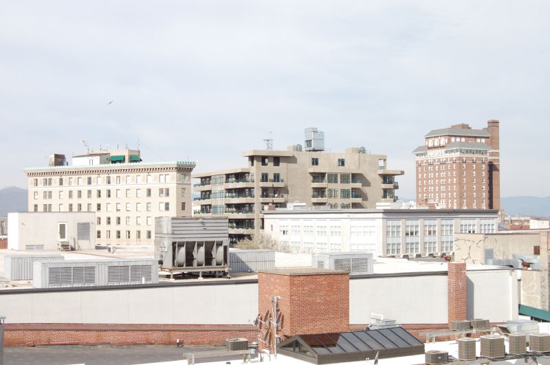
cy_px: 182
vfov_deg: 23.7
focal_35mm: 57
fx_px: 870
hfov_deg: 35.1
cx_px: 275
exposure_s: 1/800
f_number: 14
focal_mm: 38
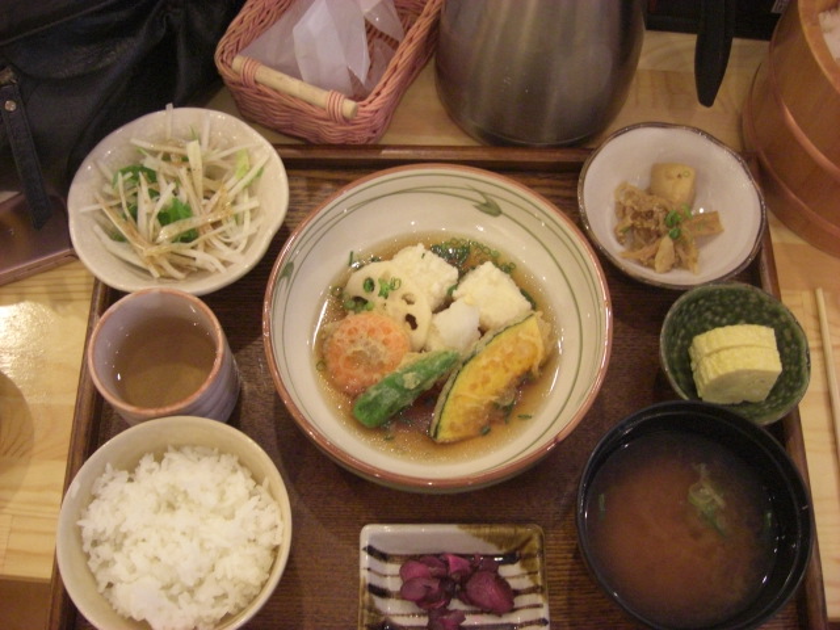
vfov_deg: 37.7
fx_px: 922
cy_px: 315
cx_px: 420
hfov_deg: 49.0
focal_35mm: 38
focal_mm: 7.9
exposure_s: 1/40
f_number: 2.8
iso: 800
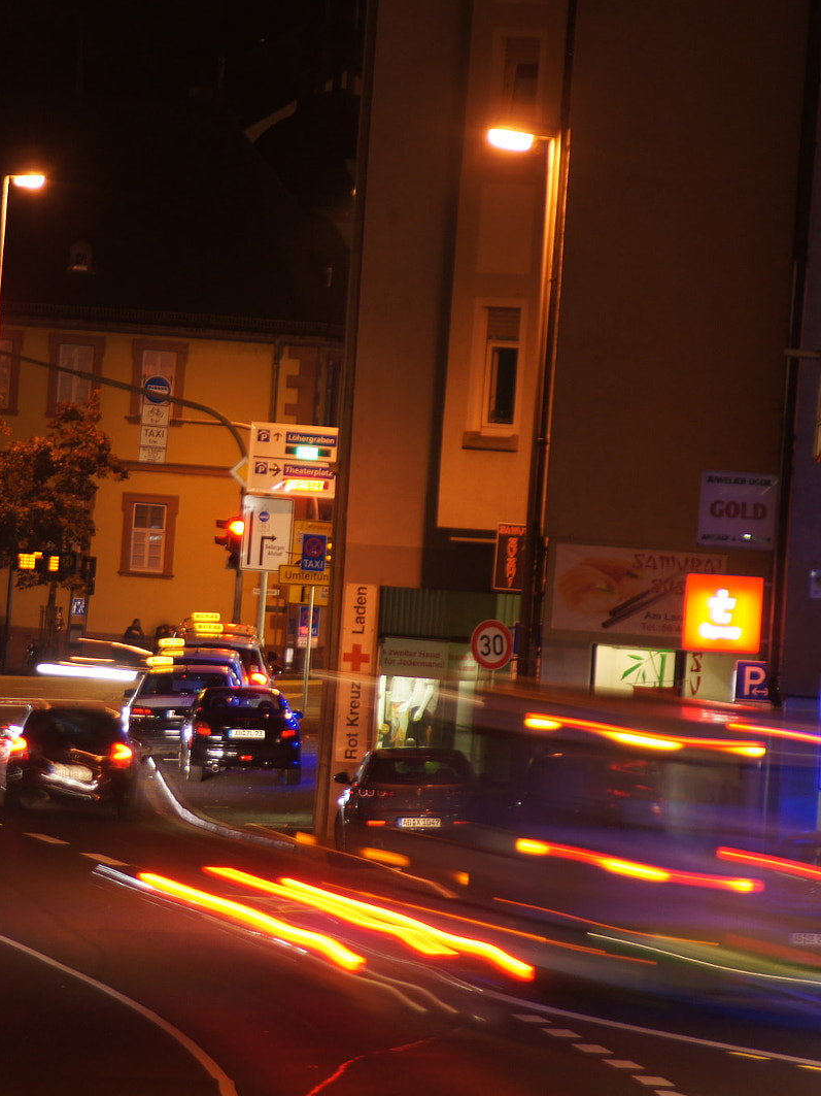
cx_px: 162
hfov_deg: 3.4
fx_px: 13727
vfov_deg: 4.6
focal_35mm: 434
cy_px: 548
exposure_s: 1.6
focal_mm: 200
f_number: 8
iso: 200
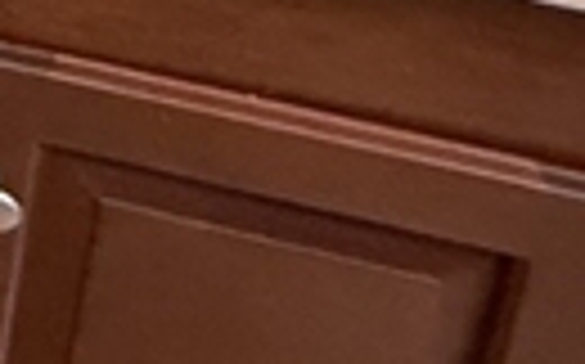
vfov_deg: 8.0
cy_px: -984
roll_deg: +4.3
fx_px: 1864
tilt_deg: -17.4
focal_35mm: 117
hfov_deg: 11.0
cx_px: -1197
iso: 500
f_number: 2.2
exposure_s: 1/60
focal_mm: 2.22
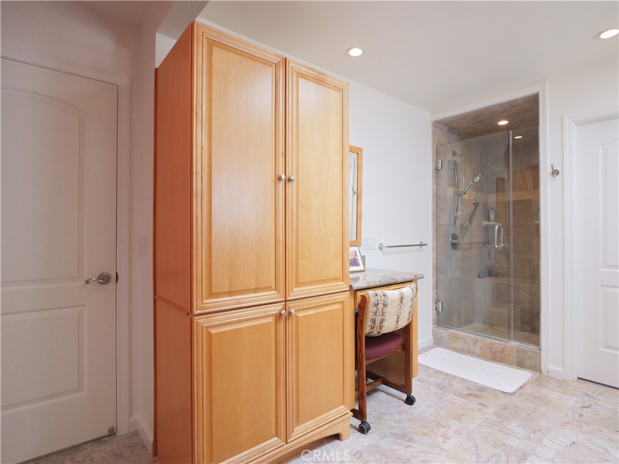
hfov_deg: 87.8
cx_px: 310
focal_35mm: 18
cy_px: 232
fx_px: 322
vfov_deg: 71.6
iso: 2000
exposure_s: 1/40
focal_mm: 9
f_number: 8
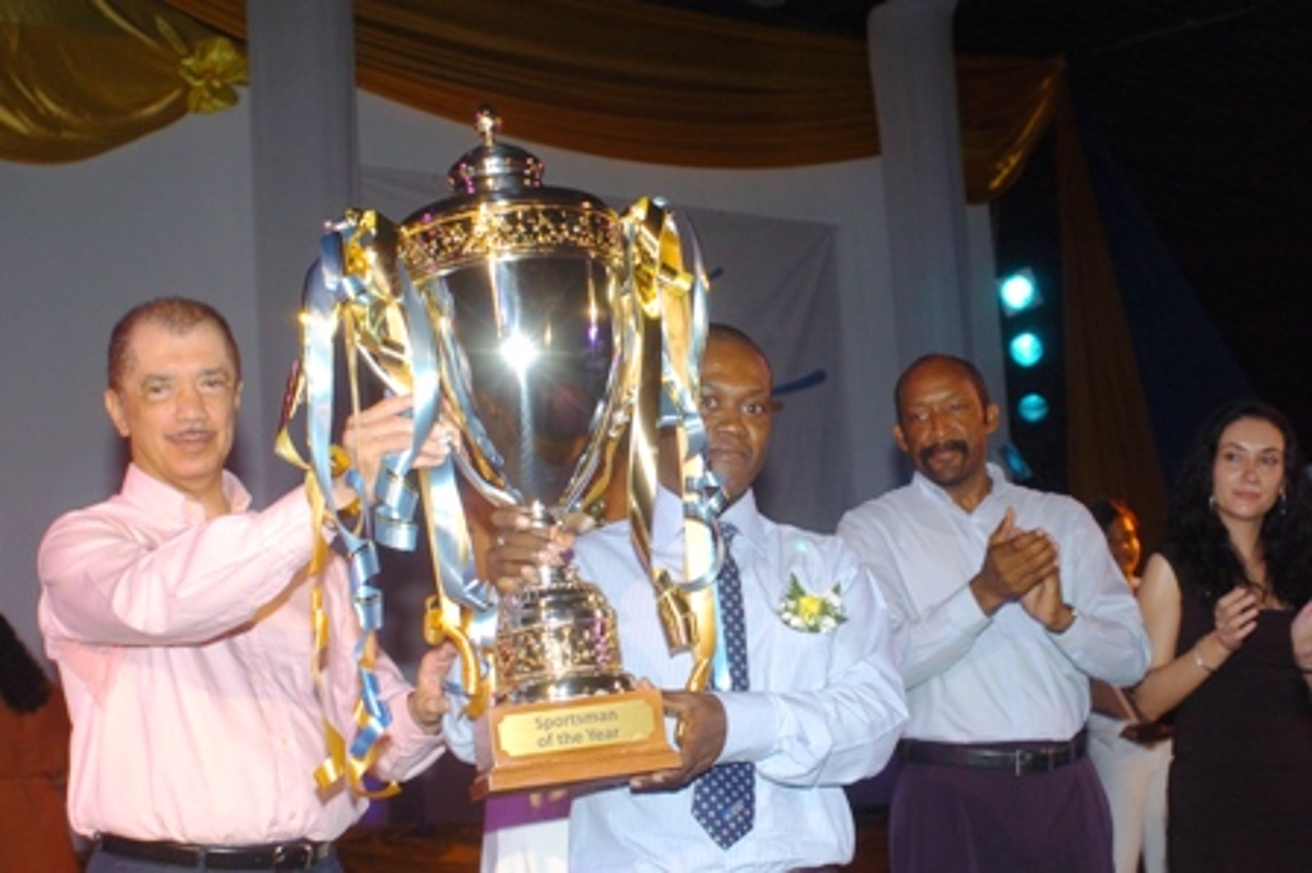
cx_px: 656
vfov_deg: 22.6
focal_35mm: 60
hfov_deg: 33.4
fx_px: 2185
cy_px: 436
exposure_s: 1/125
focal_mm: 40
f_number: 5.6
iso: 400
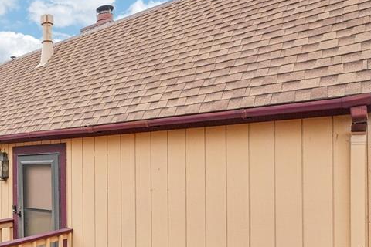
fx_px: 330
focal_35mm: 32
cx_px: 49
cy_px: 166
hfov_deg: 52.7
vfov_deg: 40.6
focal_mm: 10
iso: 800
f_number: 8
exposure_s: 1/400
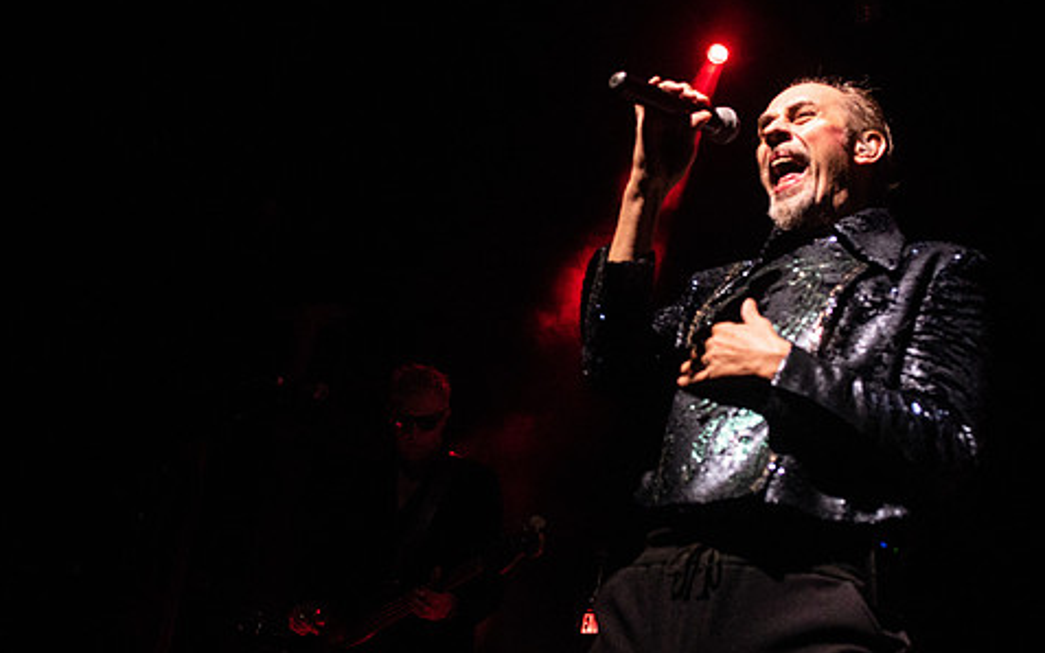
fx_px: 1424
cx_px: 556
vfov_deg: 25.8
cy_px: 312
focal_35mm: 50
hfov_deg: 40.3
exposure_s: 1/125
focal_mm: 35
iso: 3200
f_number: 3.2
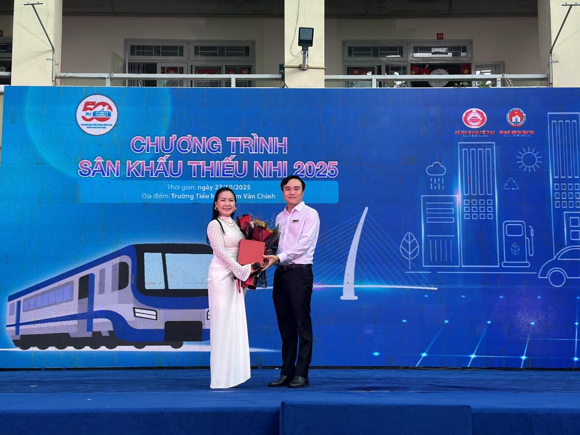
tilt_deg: +7.2
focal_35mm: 48
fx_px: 804
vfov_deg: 30.3
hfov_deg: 39.7
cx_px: 290
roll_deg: +0.2
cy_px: 218
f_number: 1.78
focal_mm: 6.86
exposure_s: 1/358
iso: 80
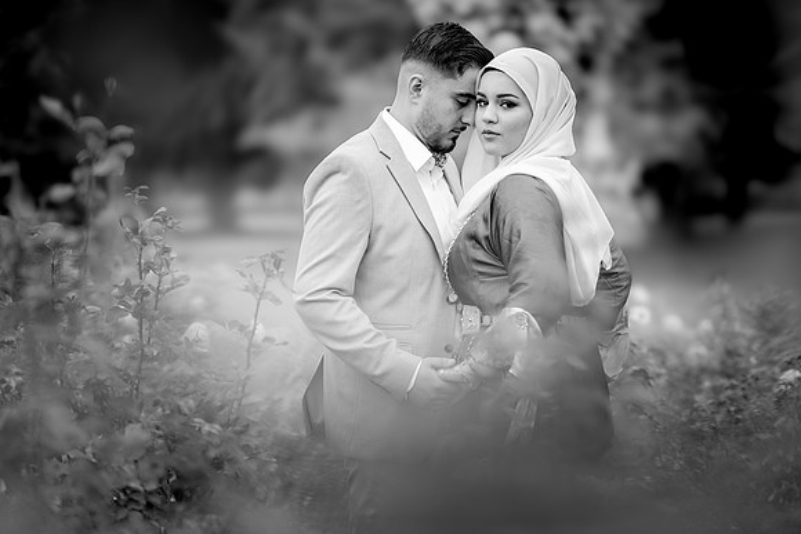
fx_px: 1892
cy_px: 267
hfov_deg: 23.9
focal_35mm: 85
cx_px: 400
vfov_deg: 16.1
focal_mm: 85
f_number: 1.4
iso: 100
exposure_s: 1/1600
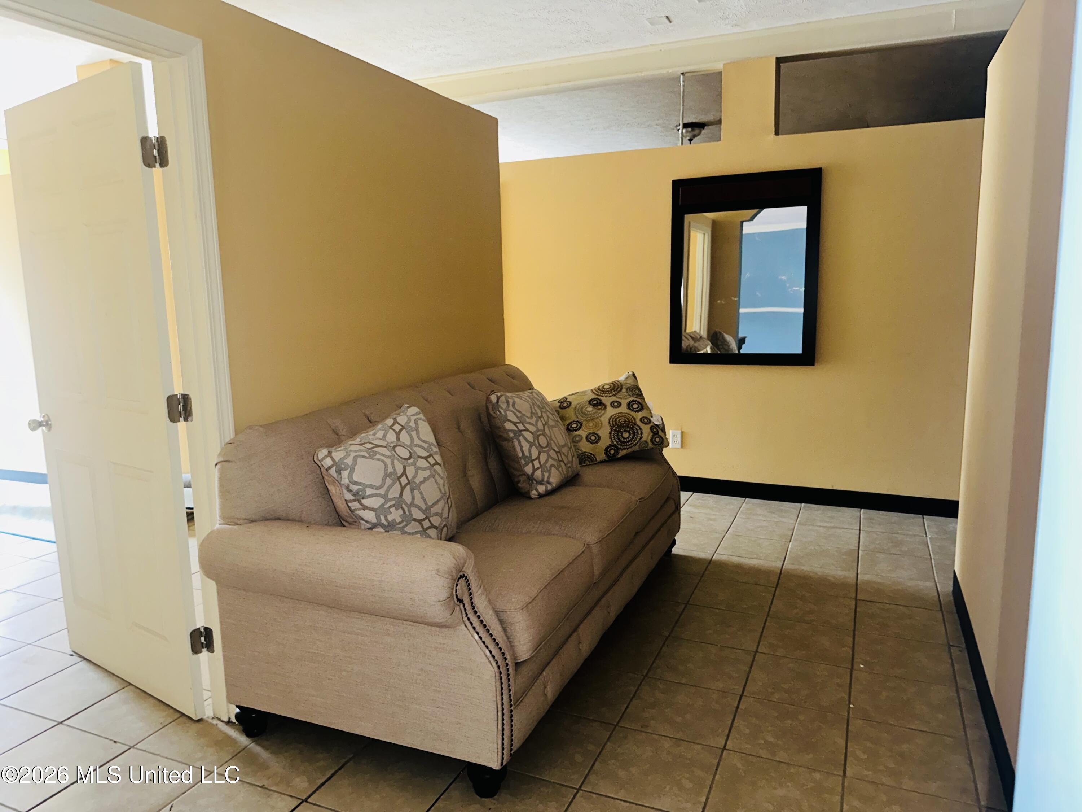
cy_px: 406
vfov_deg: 56.8
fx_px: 750
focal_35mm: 24
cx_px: 541
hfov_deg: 71.6
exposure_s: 1/10
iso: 160
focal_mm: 6.86
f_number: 1.78
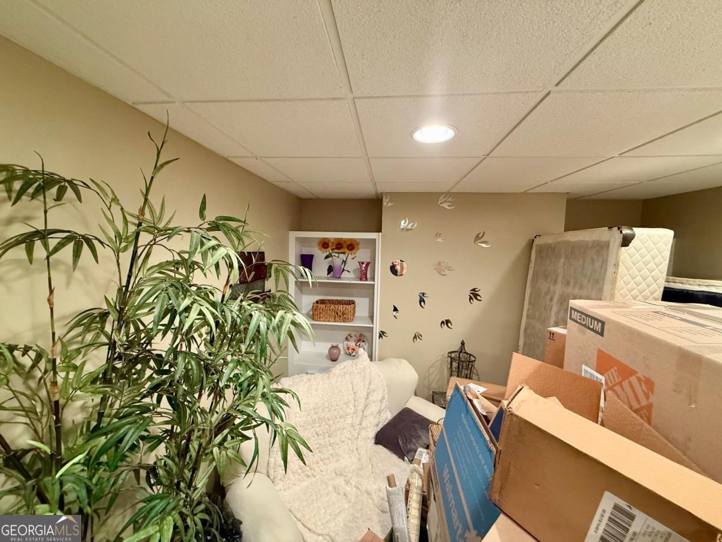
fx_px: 292
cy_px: 271
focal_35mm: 14
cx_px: 361
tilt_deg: -4.0
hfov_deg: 102.1
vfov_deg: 85.7
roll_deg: -1.5
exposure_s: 1/60
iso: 640
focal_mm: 2.22
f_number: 2.2
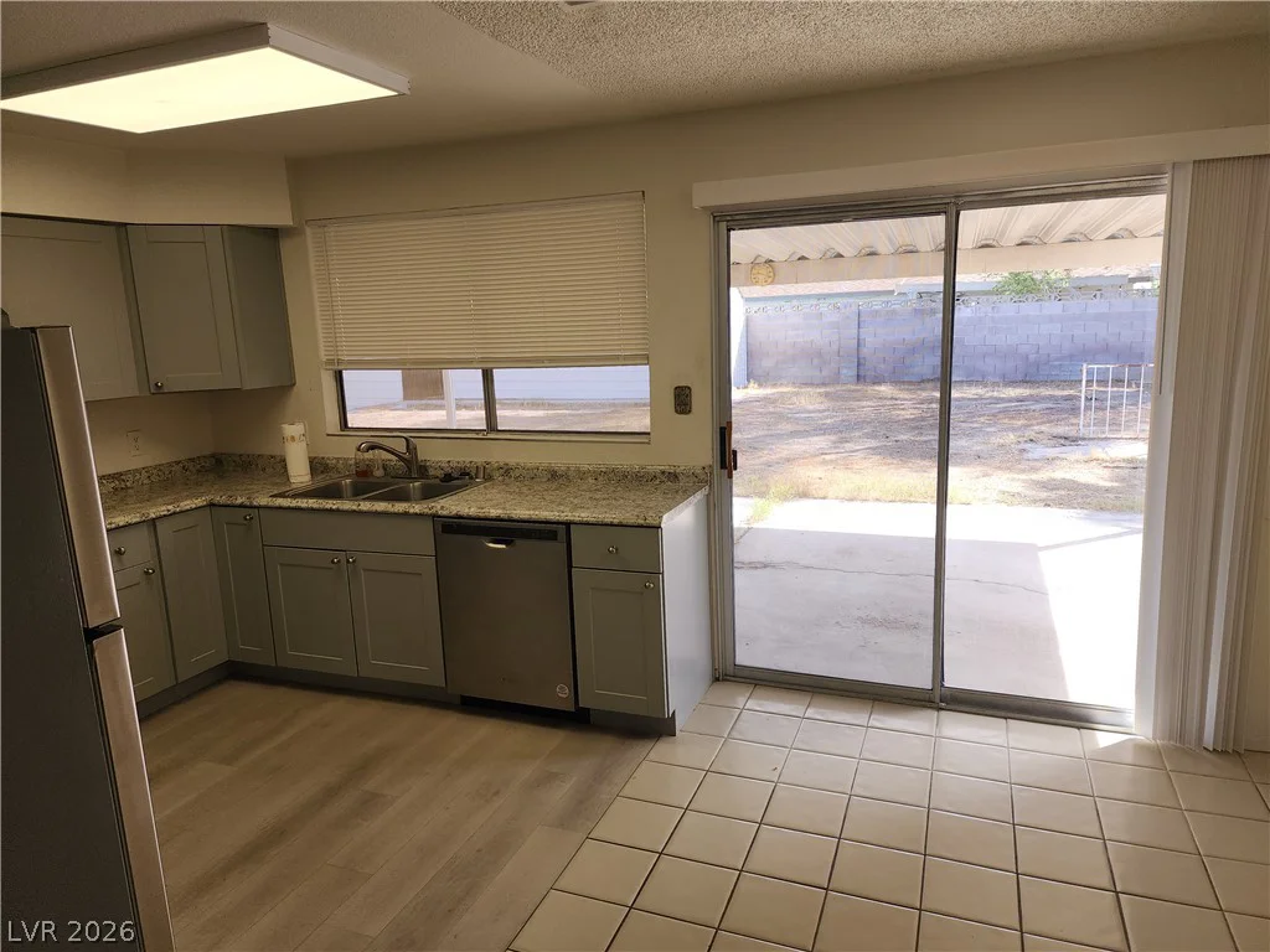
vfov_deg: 58.9
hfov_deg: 73.9
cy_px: 476
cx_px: 635
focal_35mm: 23
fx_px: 844
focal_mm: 6.4
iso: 20
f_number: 1.8
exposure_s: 1/120
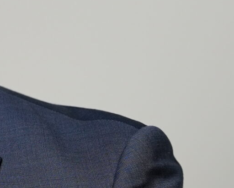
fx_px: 2210
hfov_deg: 6.0
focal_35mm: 319
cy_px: 23
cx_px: -165
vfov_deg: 4.8
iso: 640
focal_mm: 68
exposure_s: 1/160
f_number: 2.8
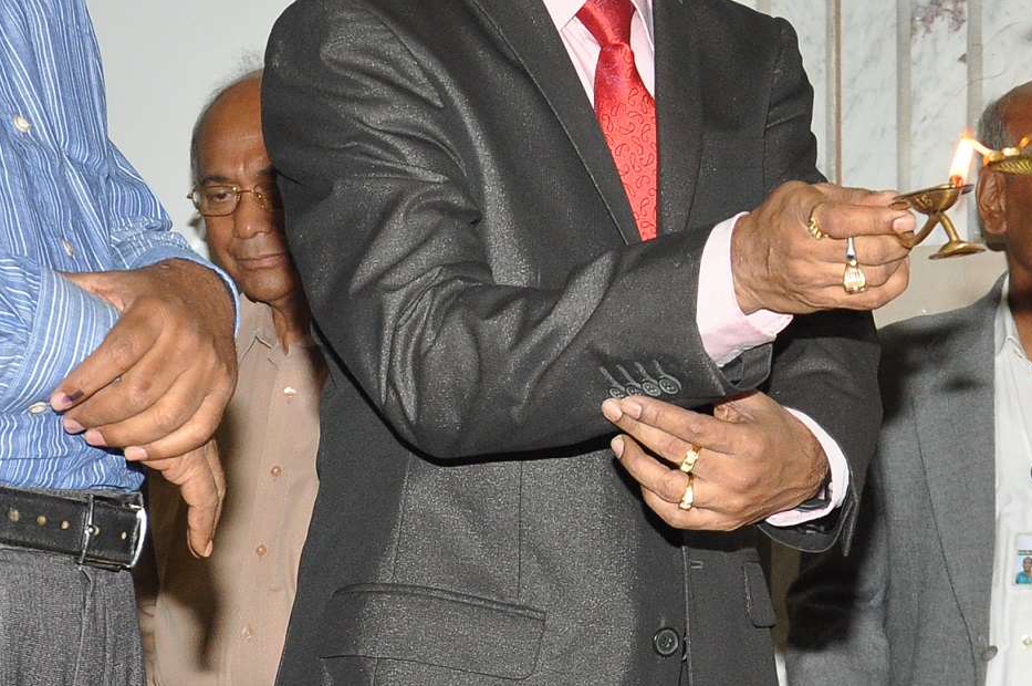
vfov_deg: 8.9
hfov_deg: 13.3
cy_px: 176
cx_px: 599
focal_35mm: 154
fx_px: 4423
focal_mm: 35
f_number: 6.3
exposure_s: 1/125
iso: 1000
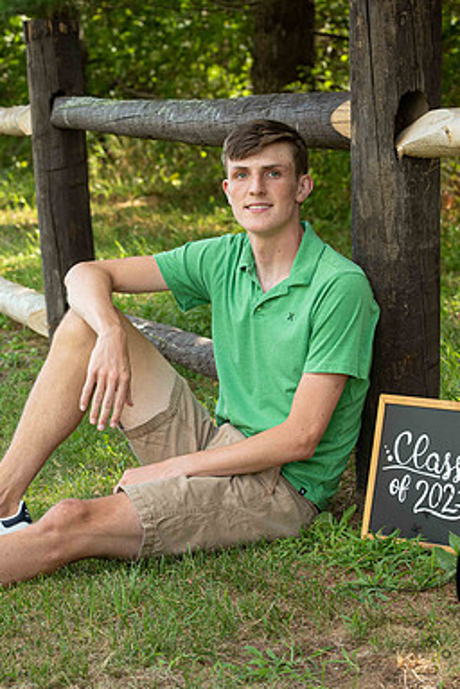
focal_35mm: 124
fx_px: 2376
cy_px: 344
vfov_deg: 16.5
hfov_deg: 11.0
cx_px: 140
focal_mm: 82
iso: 500
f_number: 6.3
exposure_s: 1/200
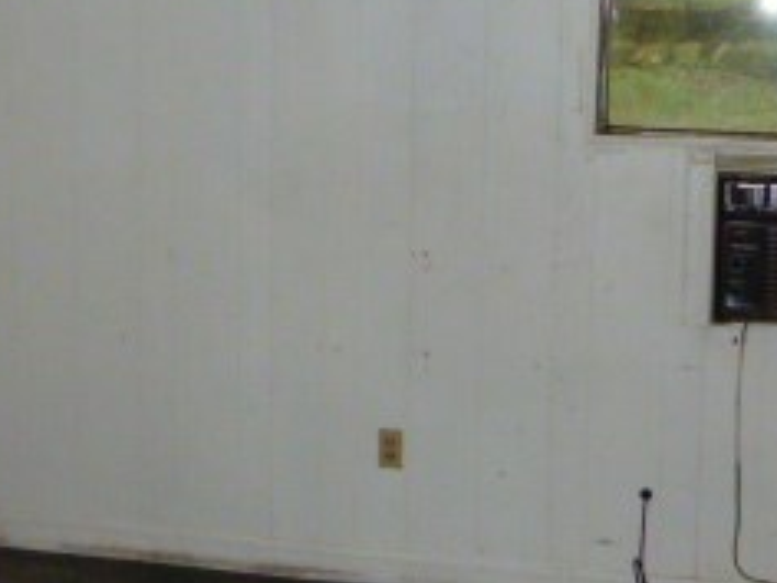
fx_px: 1706
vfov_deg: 19.4
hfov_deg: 25.6
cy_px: 221
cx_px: 273
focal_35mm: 76
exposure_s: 1/125
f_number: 3.3
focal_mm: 4.9
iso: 320
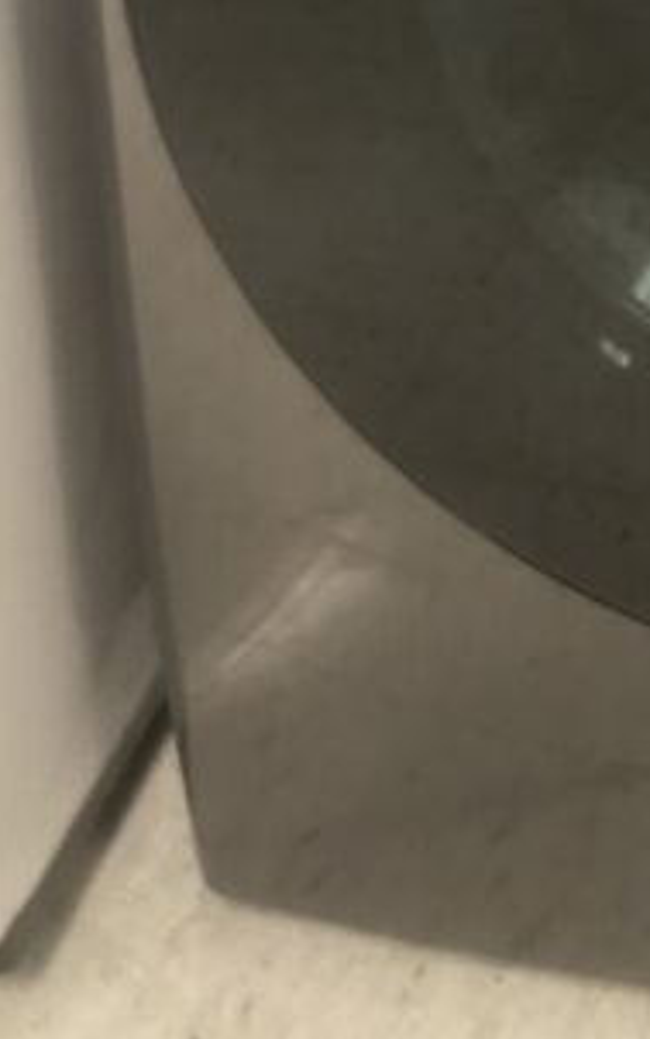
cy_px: -279
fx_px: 2067
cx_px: 966
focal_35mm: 73
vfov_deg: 24.8
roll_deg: -3.9
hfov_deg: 16.4
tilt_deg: -18.8
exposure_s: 1/43
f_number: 1.8
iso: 200
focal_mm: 4.25
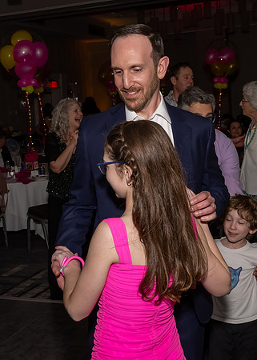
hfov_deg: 26.8
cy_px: 144
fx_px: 539
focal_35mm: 53
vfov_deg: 36.8
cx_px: 134
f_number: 7.1
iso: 800
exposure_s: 1/250
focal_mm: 20
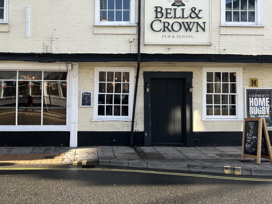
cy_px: 81
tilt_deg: +2.6
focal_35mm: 37
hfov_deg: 49.6
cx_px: 100
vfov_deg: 38.5
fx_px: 291
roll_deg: +0.3
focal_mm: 5.7
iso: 50
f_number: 1.5
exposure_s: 1/597
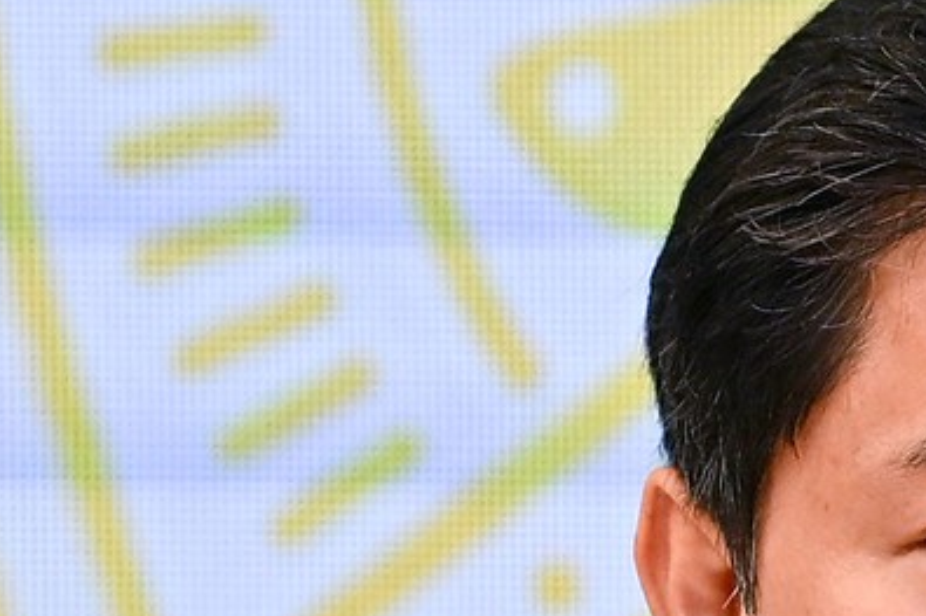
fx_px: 30827
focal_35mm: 1199
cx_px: 938
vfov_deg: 1.1
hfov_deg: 1.7
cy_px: 1713
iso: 800
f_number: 4
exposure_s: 1/250
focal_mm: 185
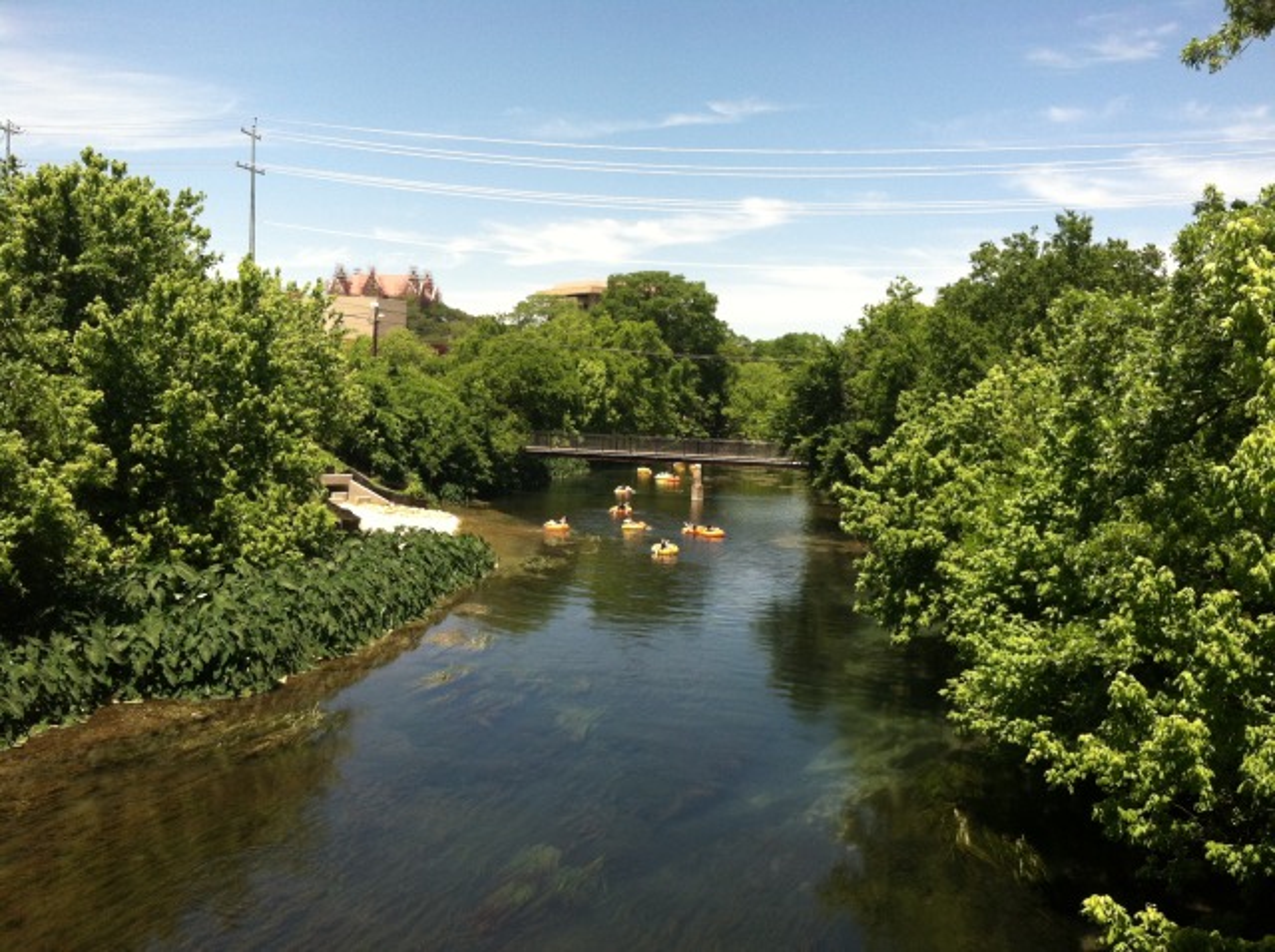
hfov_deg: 52.7
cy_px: 476
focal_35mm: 35
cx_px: 638
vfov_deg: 40.6
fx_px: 1287
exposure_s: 1/714
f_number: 2.8
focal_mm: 3.85
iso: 80
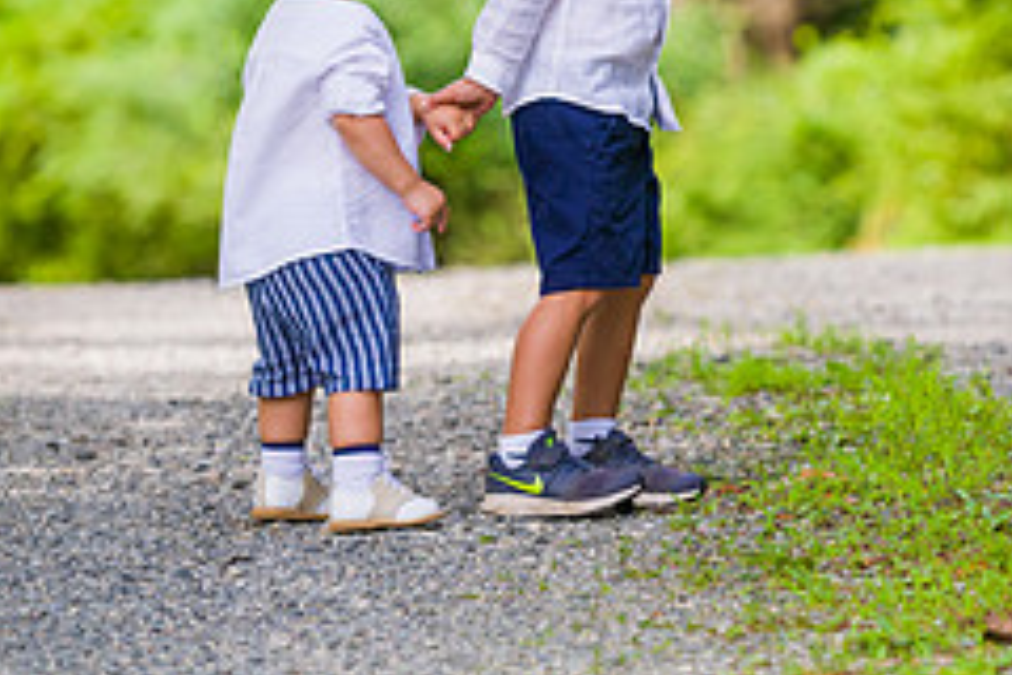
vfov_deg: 4.1
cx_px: 864
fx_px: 9501
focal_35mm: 338
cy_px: -133
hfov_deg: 6.1
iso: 200
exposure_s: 1/640
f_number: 4
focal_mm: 140
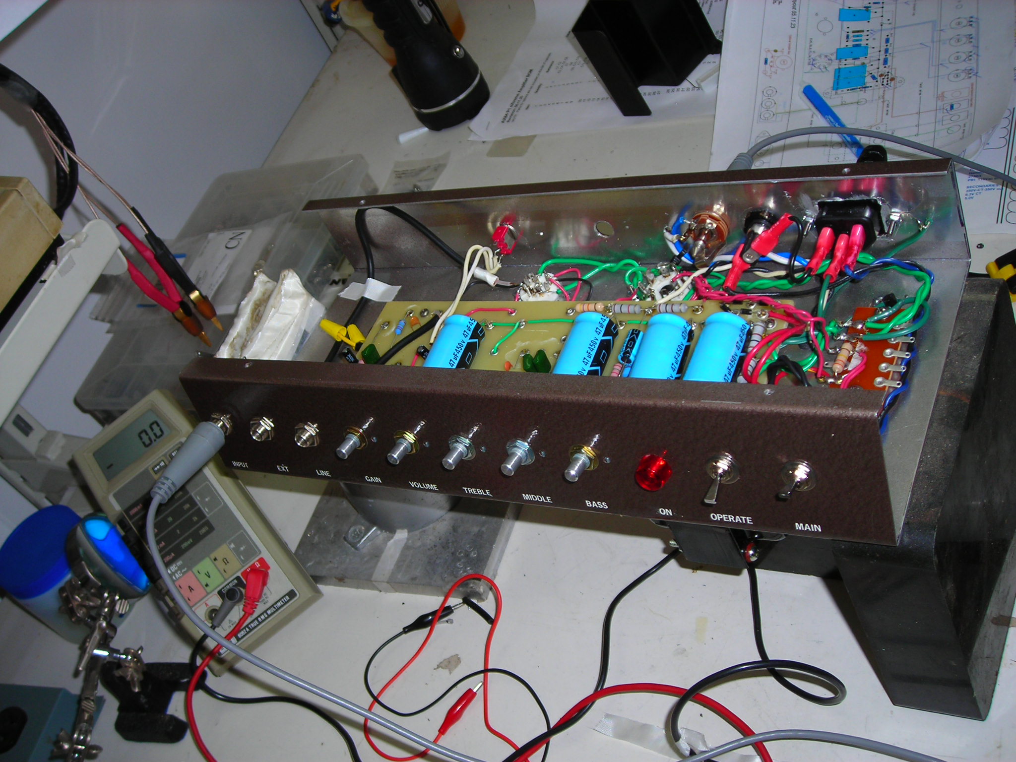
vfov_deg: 35.1
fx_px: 1203
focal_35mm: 41
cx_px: 508
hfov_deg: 45.8
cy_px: 381
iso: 50
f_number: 3.3
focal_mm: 6.8
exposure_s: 1/60.1
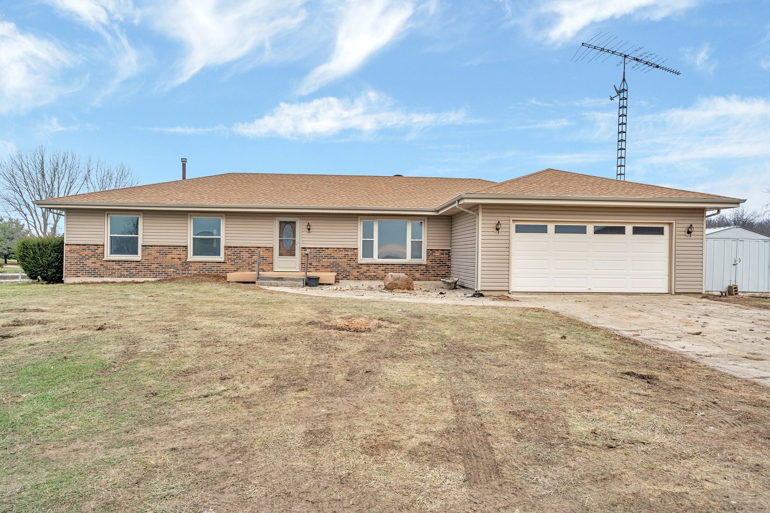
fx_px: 471
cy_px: 256
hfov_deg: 78.6
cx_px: 385
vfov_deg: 57.2
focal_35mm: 22
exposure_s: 1/400
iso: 640
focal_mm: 22
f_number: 9
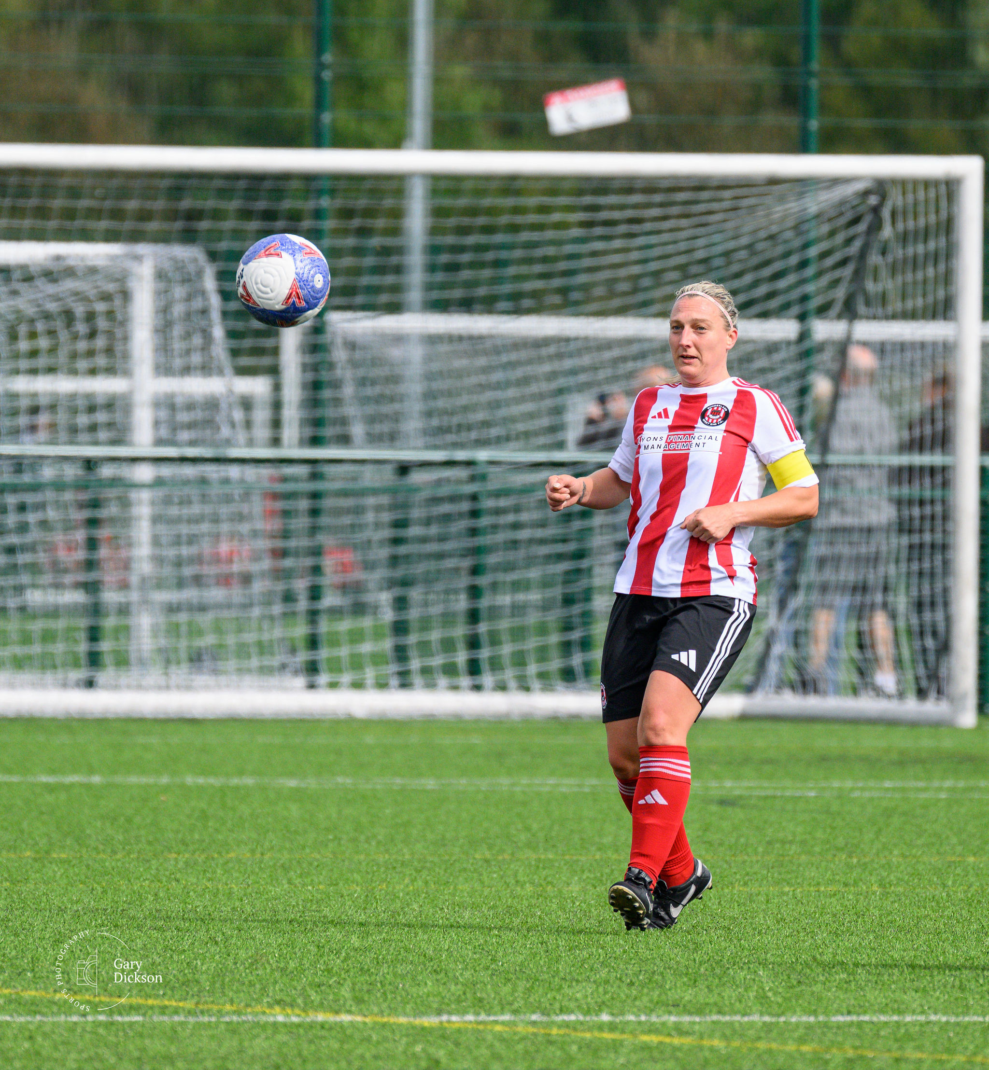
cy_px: 425
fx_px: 21722
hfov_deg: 2.6
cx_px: 625
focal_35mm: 645
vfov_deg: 2.8
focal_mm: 310
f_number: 5.3
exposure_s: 1/2500
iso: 720
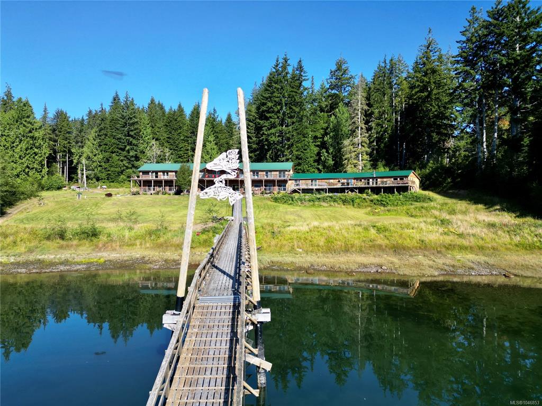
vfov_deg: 56.8
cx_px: 271
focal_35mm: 24
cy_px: 203
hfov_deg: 71.6
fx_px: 376
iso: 100
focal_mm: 6.72
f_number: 1.7
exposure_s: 1/25
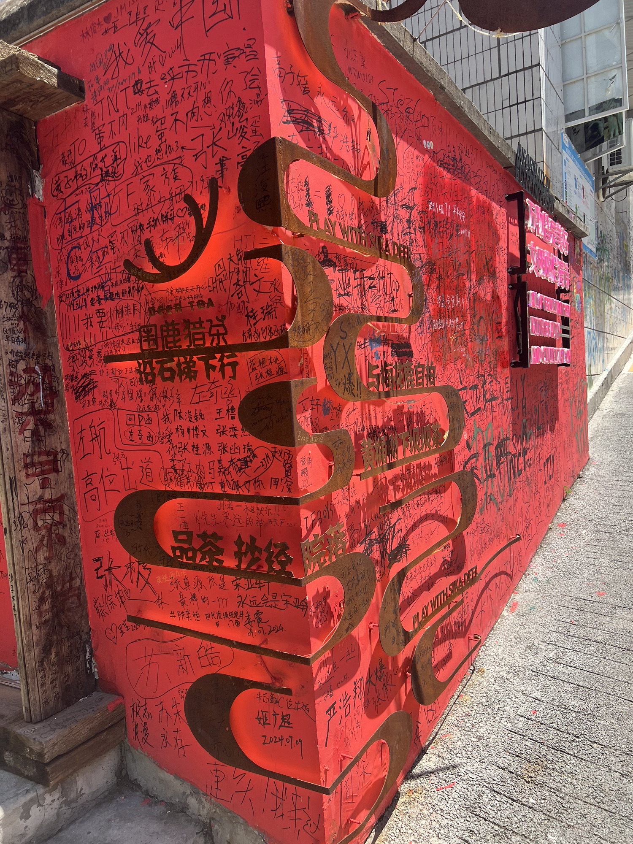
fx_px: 634
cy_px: 422
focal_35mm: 26
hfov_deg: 53.1
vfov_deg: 67.3
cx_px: 316
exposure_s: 1/1412
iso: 50
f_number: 1.5
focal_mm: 5.7
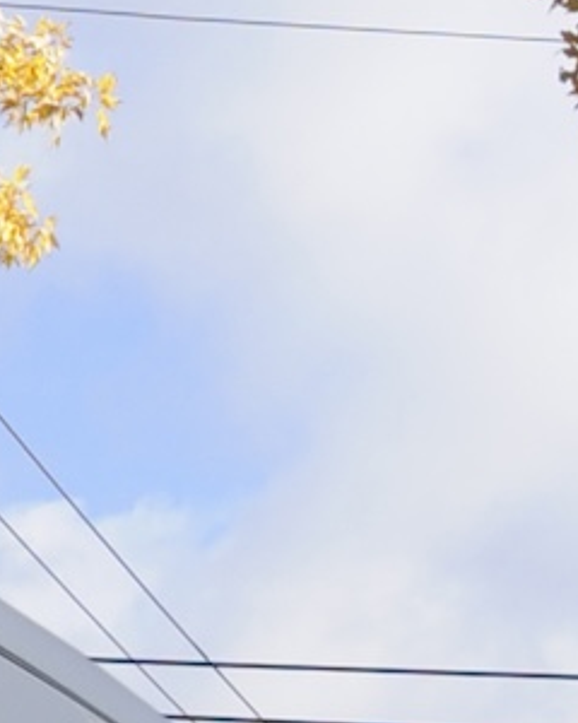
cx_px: 971
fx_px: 6971
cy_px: 1521
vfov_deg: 5.8
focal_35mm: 326
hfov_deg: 4.7
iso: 200
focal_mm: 24
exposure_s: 1/400
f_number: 6.3
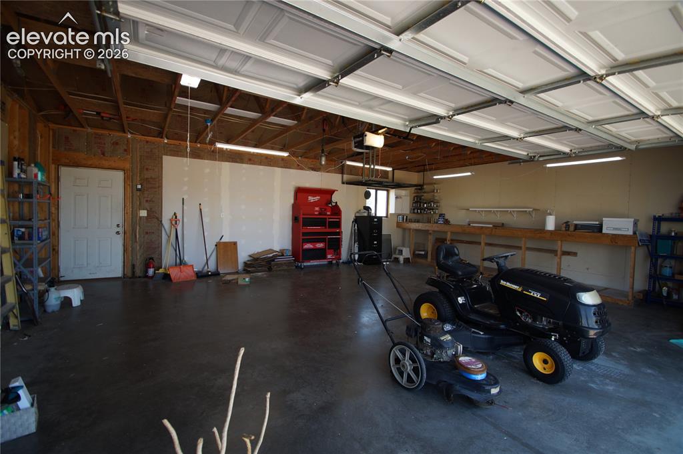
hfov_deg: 100.4
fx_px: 284
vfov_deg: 77.2
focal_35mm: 15
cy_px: 227
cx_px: 342
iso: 100
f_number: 4
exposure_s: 1/60
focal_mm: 10
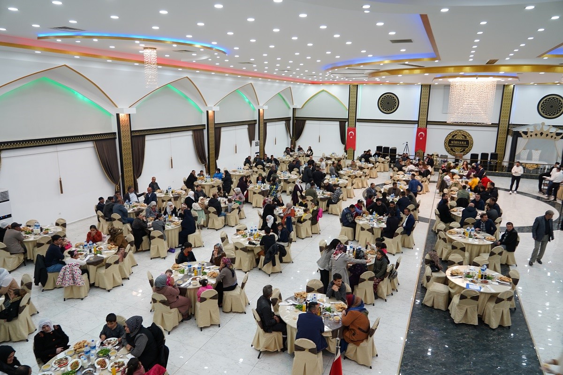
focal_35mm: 24
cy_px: 188
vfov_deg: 53.1
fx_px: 375
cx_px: 282
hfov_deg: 73.7
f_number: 4
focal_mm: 24
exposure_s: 1/30
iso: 640
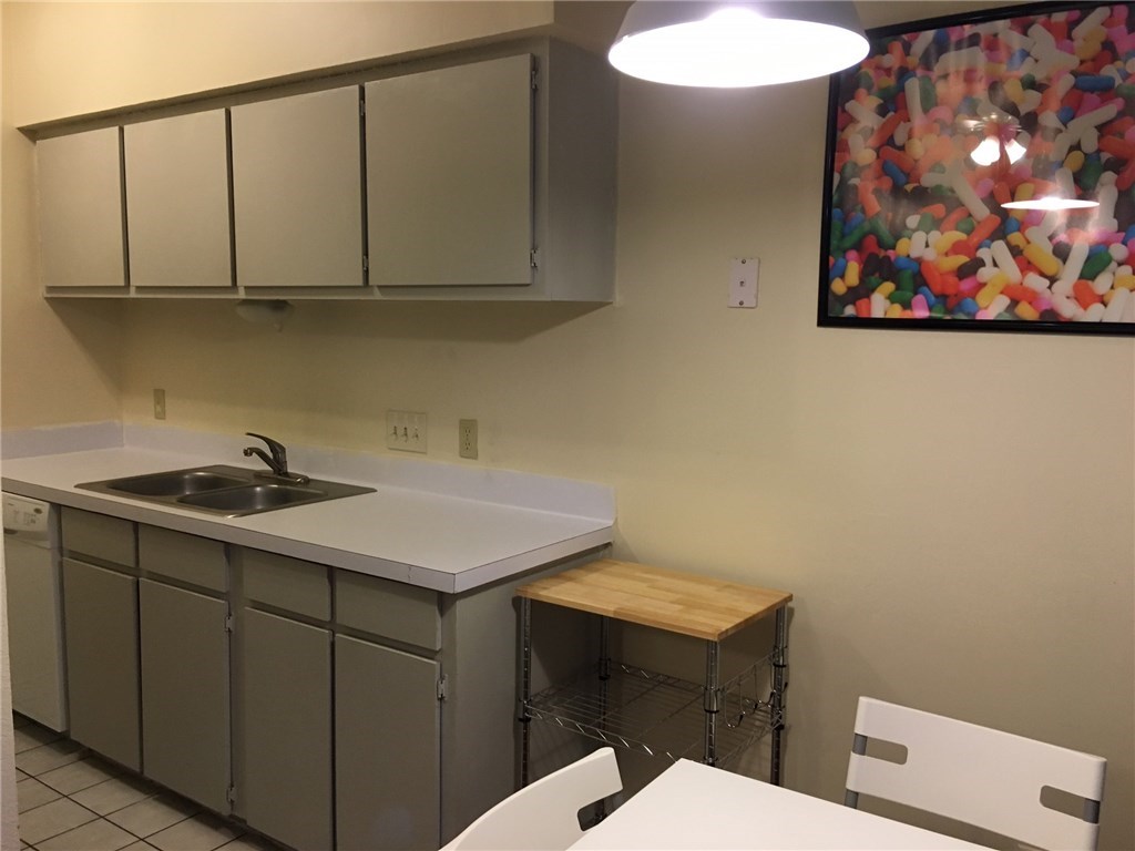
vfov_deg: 48.2
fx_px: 951
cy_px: 426
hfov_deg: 61.7
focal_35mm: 29
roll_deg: -0.3
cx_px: 568
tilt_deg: -8.2
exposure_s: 1/30
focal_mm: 4.15
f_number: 2.2
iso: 125
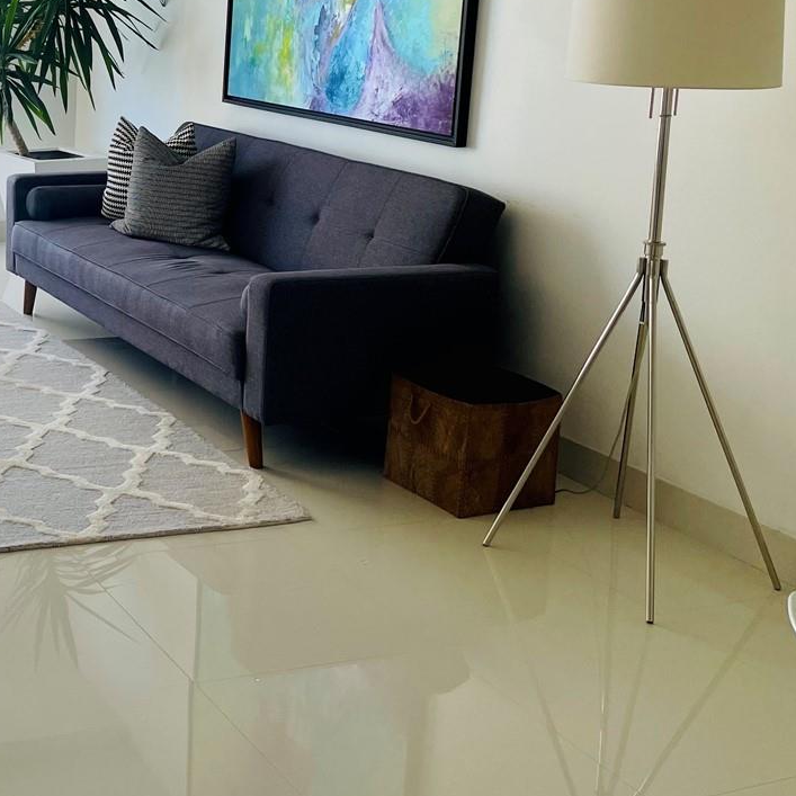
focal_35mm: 52
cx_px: -48
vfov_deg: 32.0
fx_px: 1353
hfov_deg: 29.9
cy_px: 173
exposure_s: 1/184
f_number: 1.6
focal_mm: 4.2
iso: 32
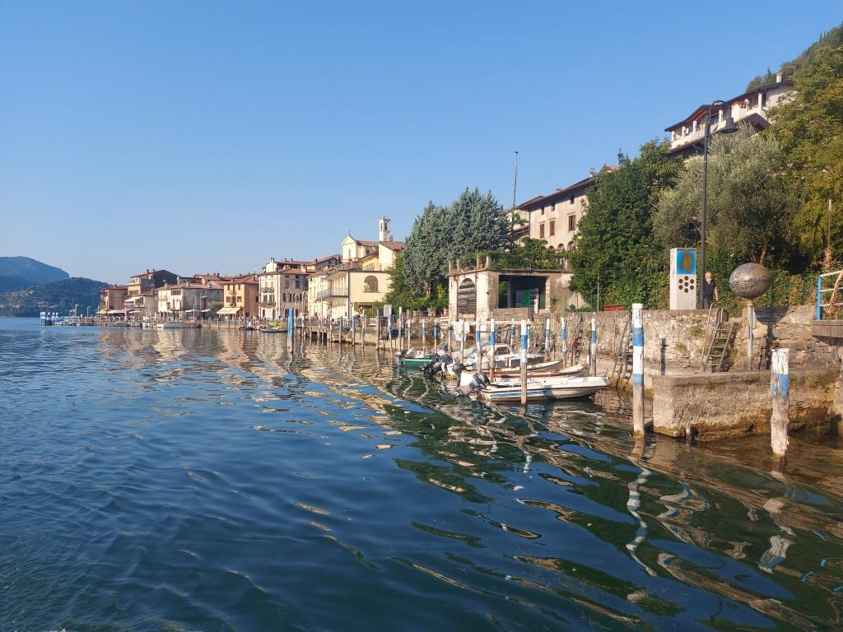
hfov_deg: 71.6
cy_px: 316
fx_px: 584
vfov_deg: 56.8
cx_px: 422
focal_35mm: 24
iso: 32
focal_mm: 5.23
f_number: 1.8
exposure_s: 1/799
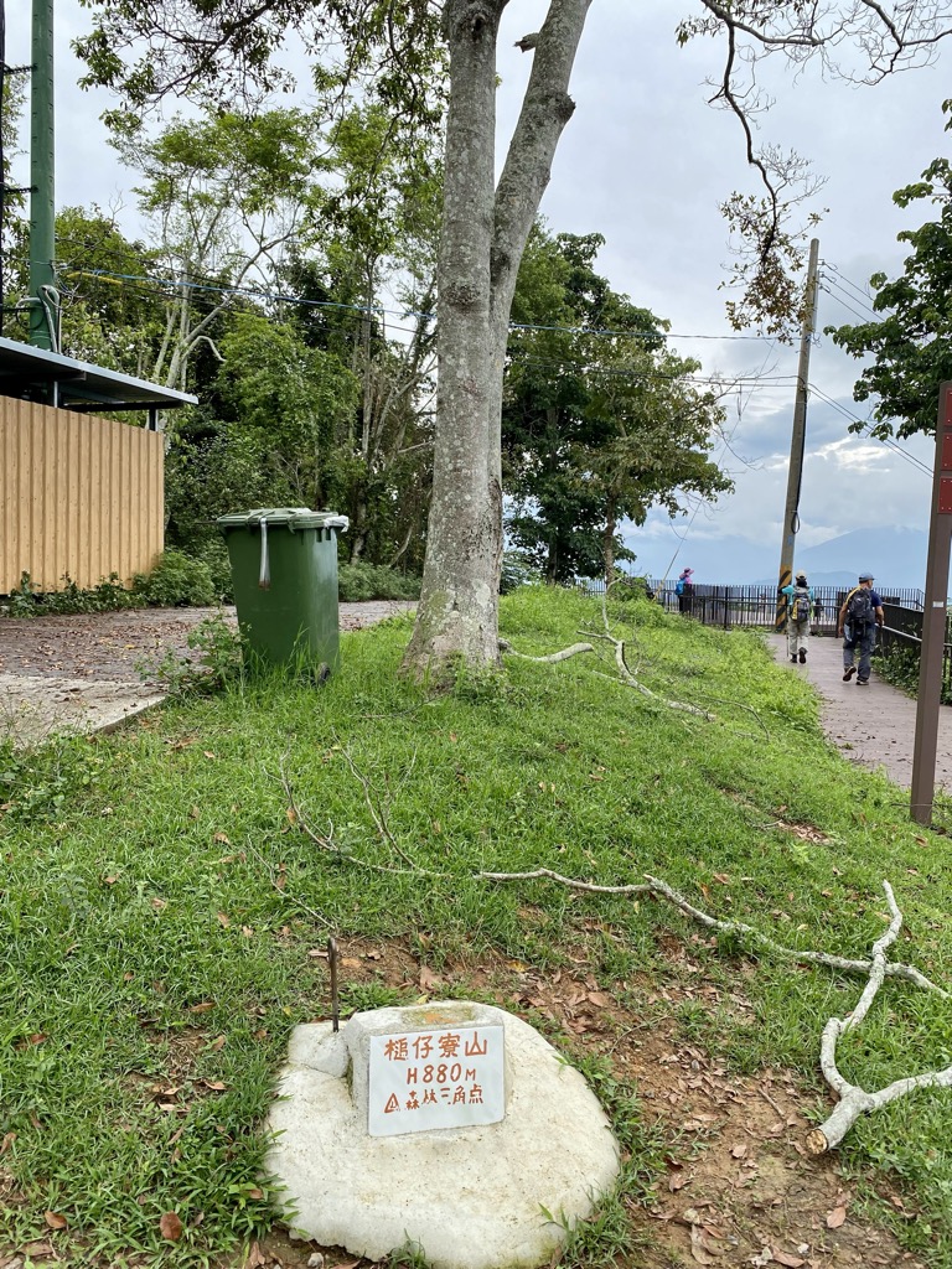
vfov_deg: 67.3
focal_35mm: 26
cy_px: 634
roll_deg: -0.3
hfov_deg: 53.1
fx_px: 953
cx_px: 476
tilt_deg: -3.6
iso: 32
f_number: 1.8
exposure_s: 1/1170
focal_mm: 4.25
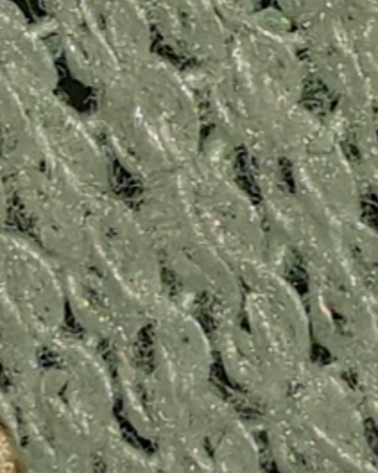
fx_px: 1147
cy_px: 342
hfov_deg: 15.2
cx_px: -374
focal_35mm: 82
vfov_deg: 23.1
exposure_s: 1/2028
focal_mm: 4.3
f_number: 2.4
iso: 50
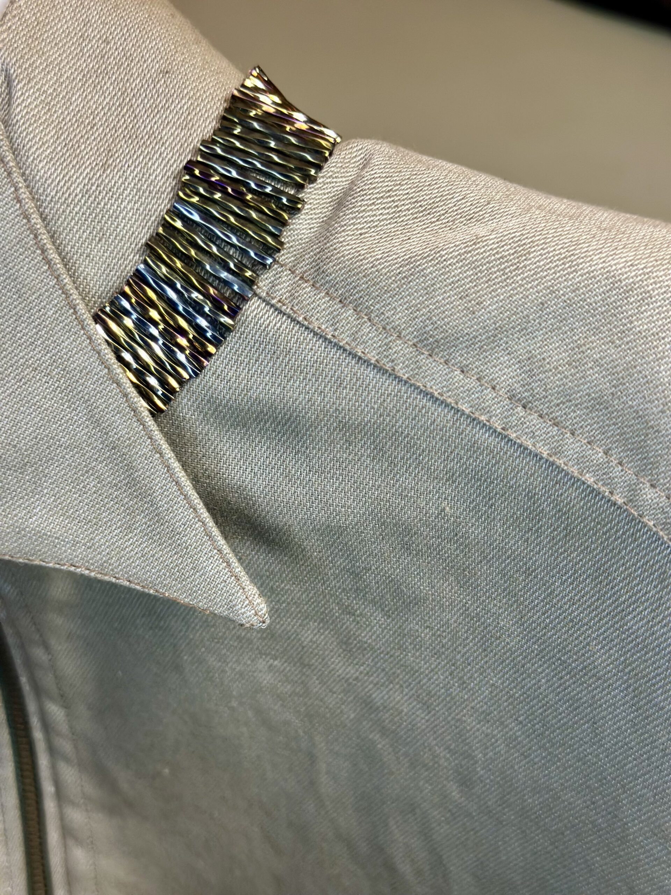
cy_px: 448
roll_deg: -8.0
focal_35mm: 48
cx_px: 336
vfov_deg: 39.7
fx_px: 1241
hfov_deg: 30.3
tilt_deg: -43.7
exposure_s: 1/120
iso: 160
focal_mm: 6.86
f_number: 1.78
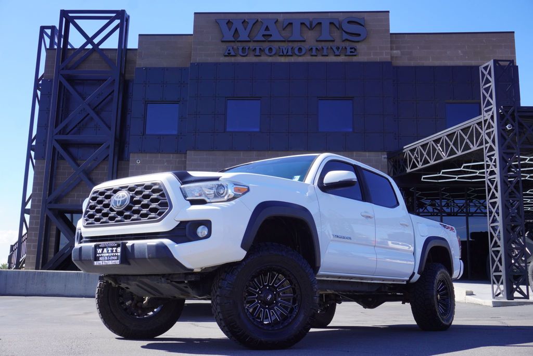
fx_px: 578
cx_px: 266
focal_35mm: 39
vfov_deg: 34.3
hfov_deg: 49.5
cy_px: 178
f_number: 8
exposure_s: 1/100
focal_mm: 26
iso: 100
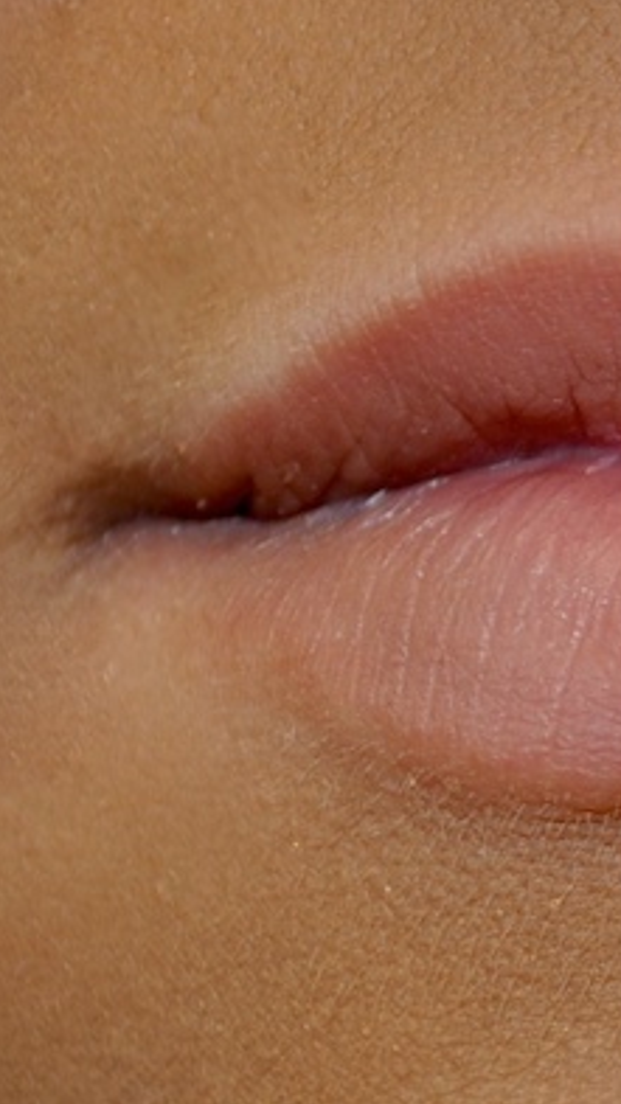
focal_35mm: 115
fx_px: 3367
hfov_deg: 10.3
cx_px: 781
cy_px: 553
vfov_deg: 18.6
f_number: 5.3
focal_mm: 48
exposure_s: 1/60
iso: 250
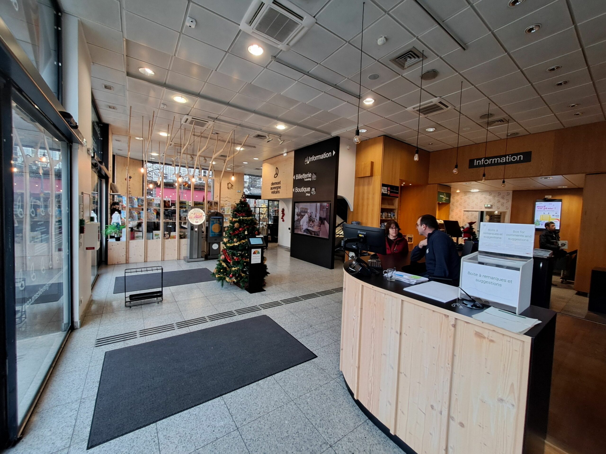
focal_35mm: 13
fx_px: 228
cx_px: 303
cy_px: 227
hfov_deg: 106.2
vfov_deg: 89.9
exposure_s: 1/50
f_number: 2.2
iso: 160
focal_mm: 1.42
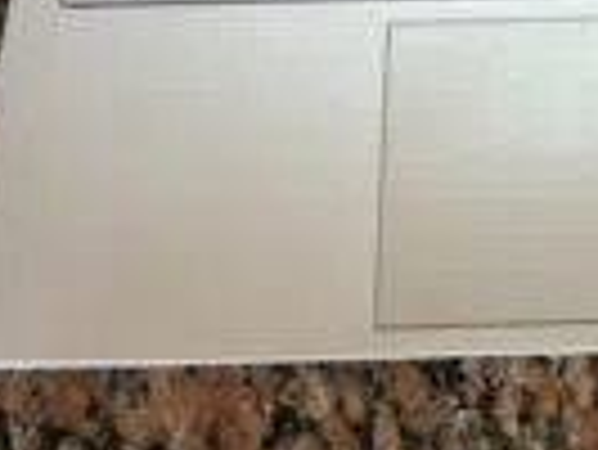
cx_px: 571
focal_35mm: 78
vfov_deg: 15.7
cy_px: -396
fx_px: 1349
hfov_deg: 24.1
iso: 80
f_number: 1.6
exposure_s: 1/100
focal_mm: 5.1
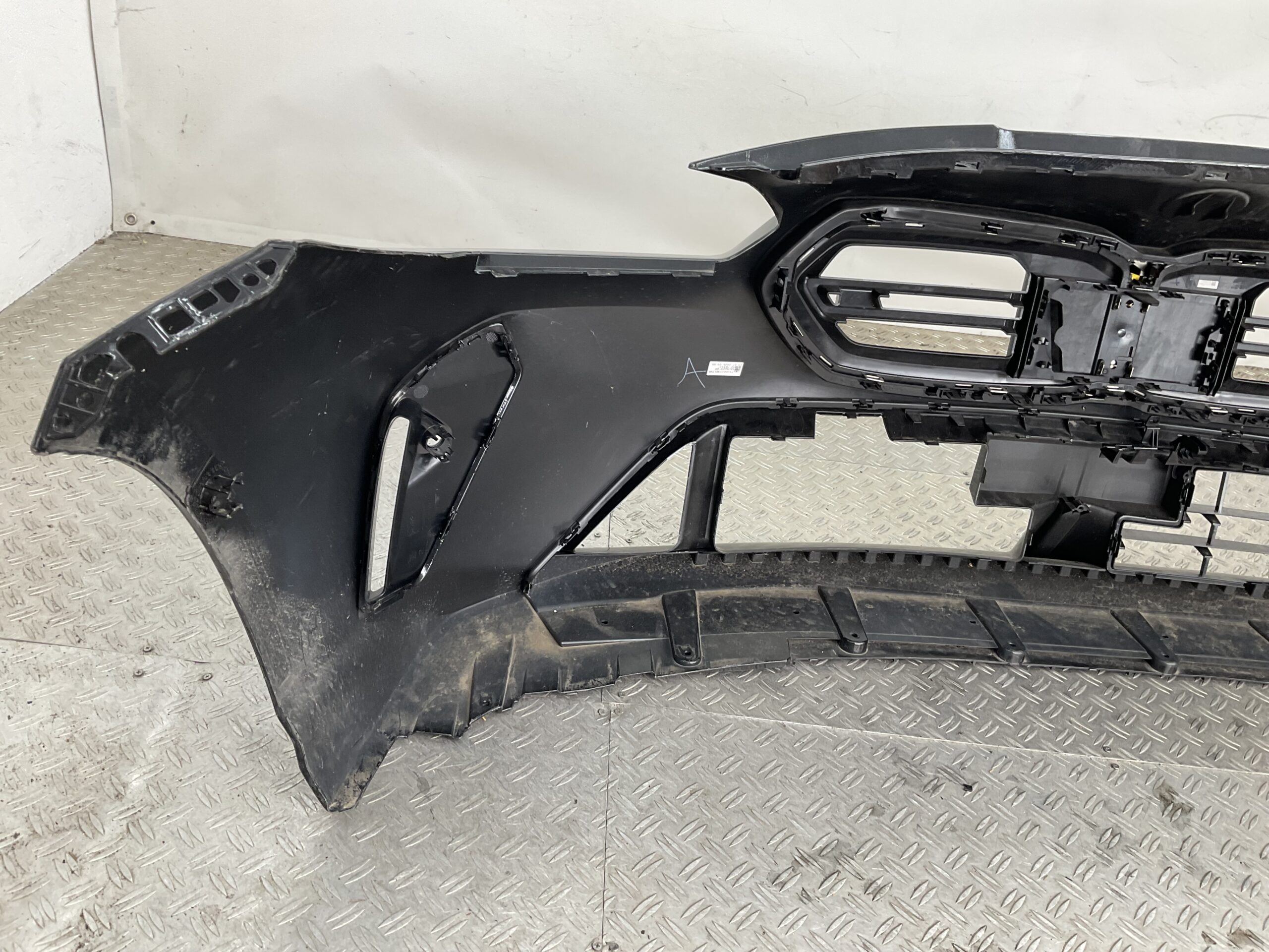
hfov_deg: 61.7
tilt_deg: -31.1
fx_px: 1063
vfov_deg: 48.2
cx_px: 634
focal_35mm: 29
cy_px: 476
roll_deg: -10.4
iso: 32
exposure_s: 1/100
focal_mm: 3
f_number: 1.8
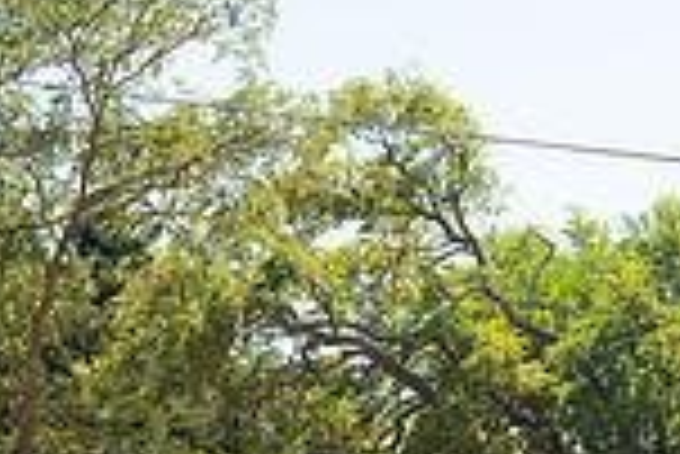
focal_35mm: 138
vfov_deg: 9.6
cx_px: 545
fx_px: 2609
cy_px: 721
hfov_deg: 14.8
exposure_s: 1/3200
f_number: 4
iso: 500
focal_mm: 36
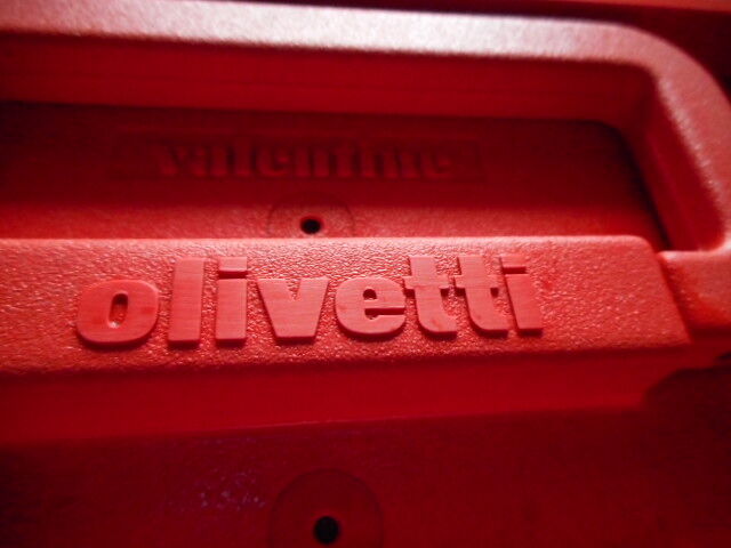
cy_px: 274
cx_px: 366
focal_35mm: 25
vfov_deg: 54.9
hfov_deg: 69.4
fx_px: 528
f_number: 3.7
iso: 800
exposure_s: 1/80
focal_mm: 4.5
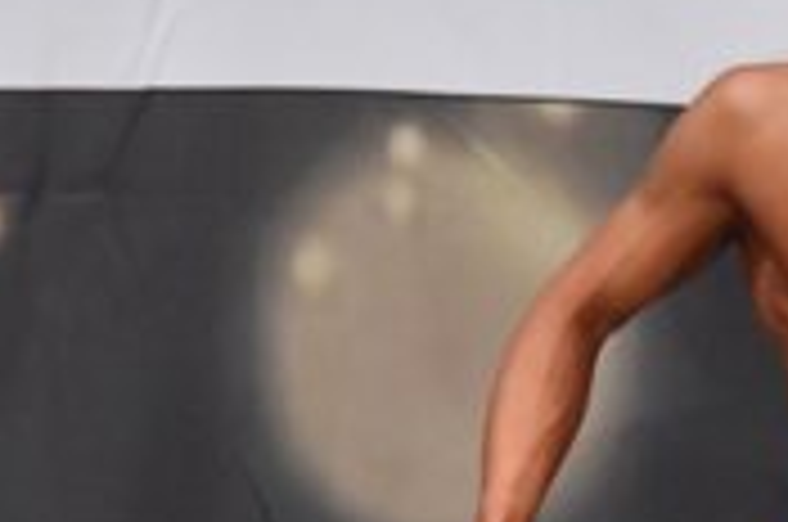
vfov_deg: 1.4
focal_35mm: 962
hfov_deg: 2.1
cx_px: 1632
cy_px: 666
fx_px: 21019
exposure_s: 1/400
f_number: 5.6
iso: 5000
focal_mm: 145
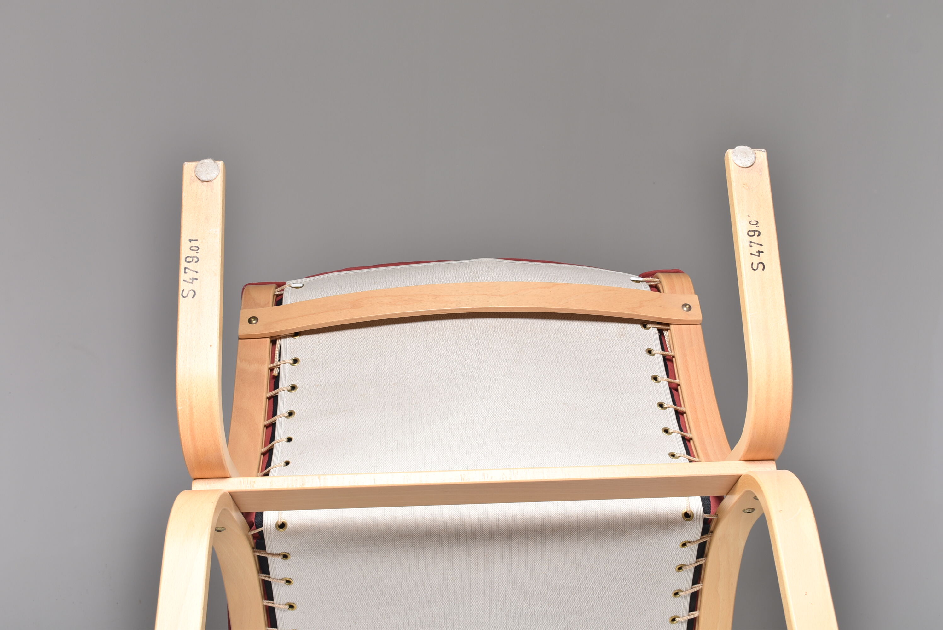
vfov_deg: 29.9
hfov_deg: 43.6
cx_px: 472
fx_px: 1180
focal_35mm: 45
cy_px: 315
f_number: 9
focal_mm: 30
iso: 100
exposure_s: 1/160
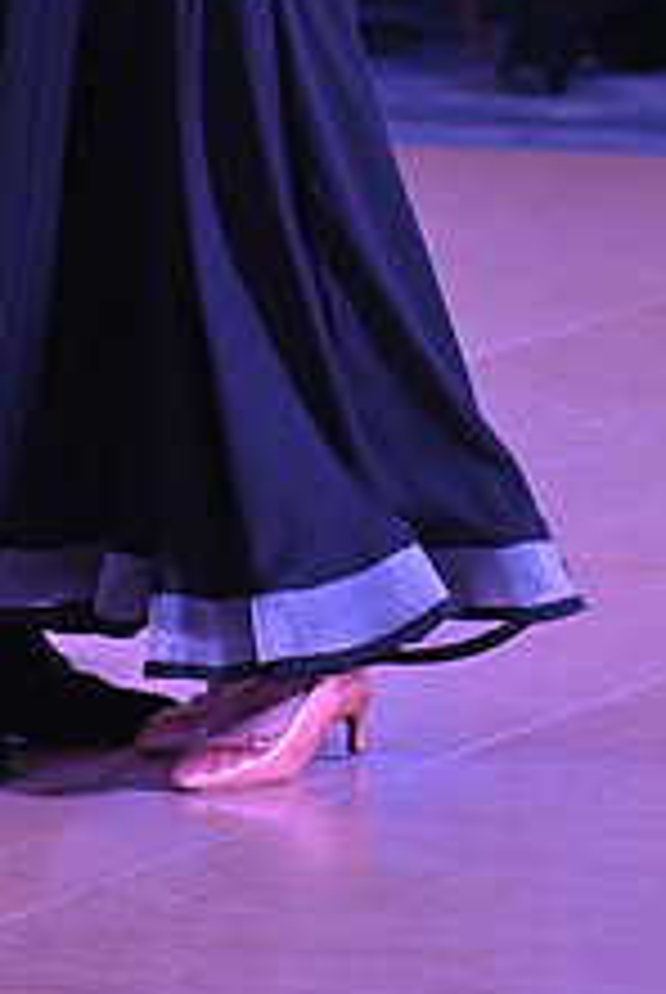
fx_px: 9792
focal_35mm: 354
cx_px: 142
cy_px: -265
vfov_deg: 5.8
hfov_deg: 3.9
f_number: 5
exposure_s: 1/320
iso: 3200
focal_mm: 135
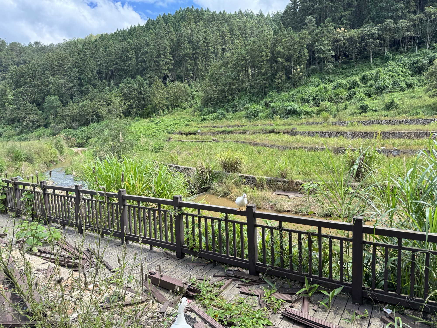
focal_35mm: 24
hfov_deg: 71.6
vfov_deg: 56.8
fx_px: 303
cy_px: 164
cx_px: 218
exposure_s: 1/842
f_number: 1.78
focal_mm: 6.76
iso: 80
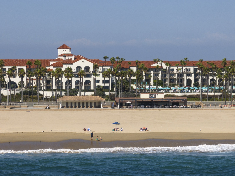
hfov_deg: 11.9
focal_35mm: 166
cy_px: 88
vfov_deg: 8.9
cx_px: 118
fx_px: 1127
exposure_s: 1/1250
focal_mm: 30.71
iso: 100
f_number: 3.4
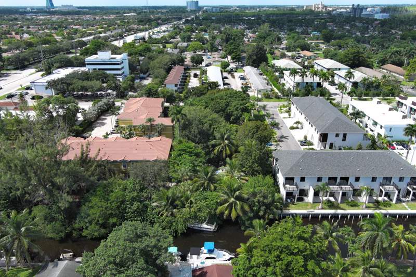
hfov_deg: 63.7
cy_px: 138
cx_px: 208
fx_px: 335
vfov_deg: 44.9
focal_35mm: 29
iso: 100
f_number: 2.8
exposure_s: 1/867
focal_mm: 10.57
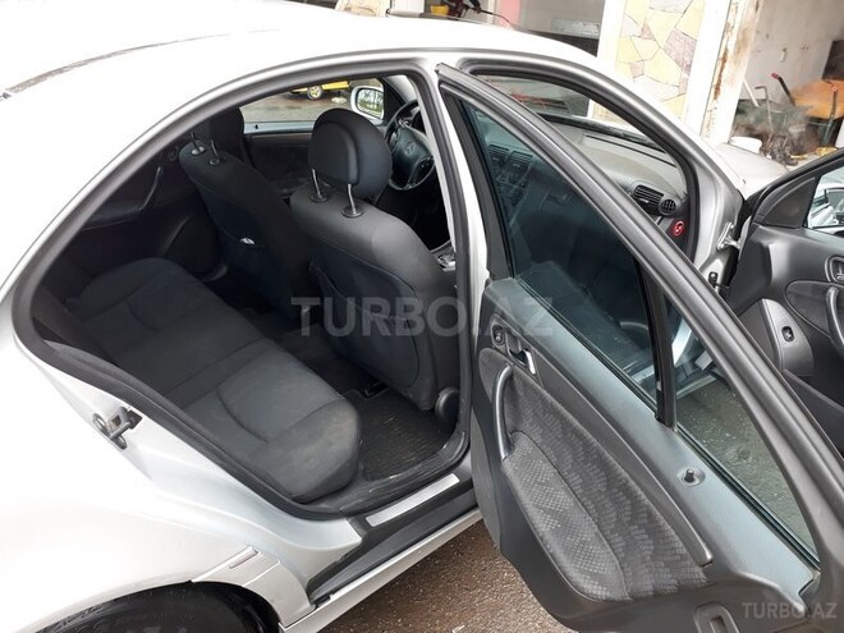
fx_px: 658
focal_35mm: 27
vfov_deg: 51.4
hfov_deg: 65.3
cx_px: 422
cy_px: 316
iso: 40
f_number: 1.9
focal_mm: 3.6
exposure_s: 1/60
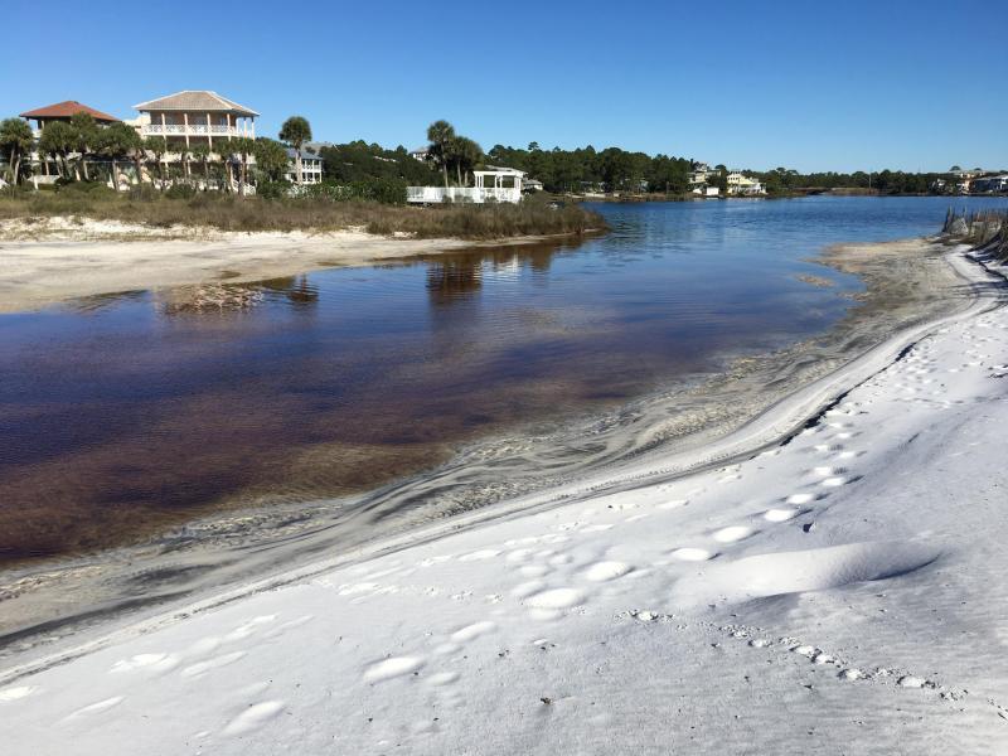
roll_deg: -0.5
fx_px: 844
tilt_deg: -12.3
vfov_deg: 48.2
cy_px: 378
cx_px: 504
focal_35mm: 29
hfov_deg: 61.7
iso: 25
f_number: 2.2
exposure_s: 1/2564
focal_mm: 4.15
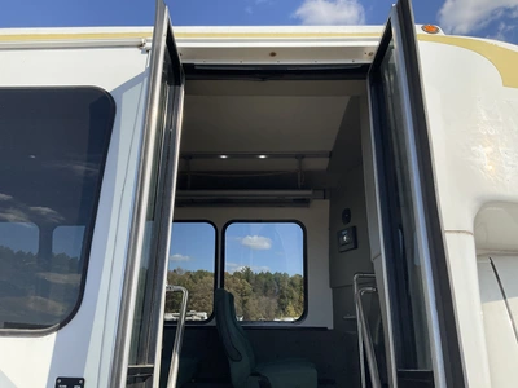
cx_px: 259
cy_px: 194
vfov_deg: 48.2
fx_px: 434
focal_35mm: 29
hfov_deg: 61.7
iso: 25
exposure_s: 1/1490
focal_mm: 3
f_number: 1.8
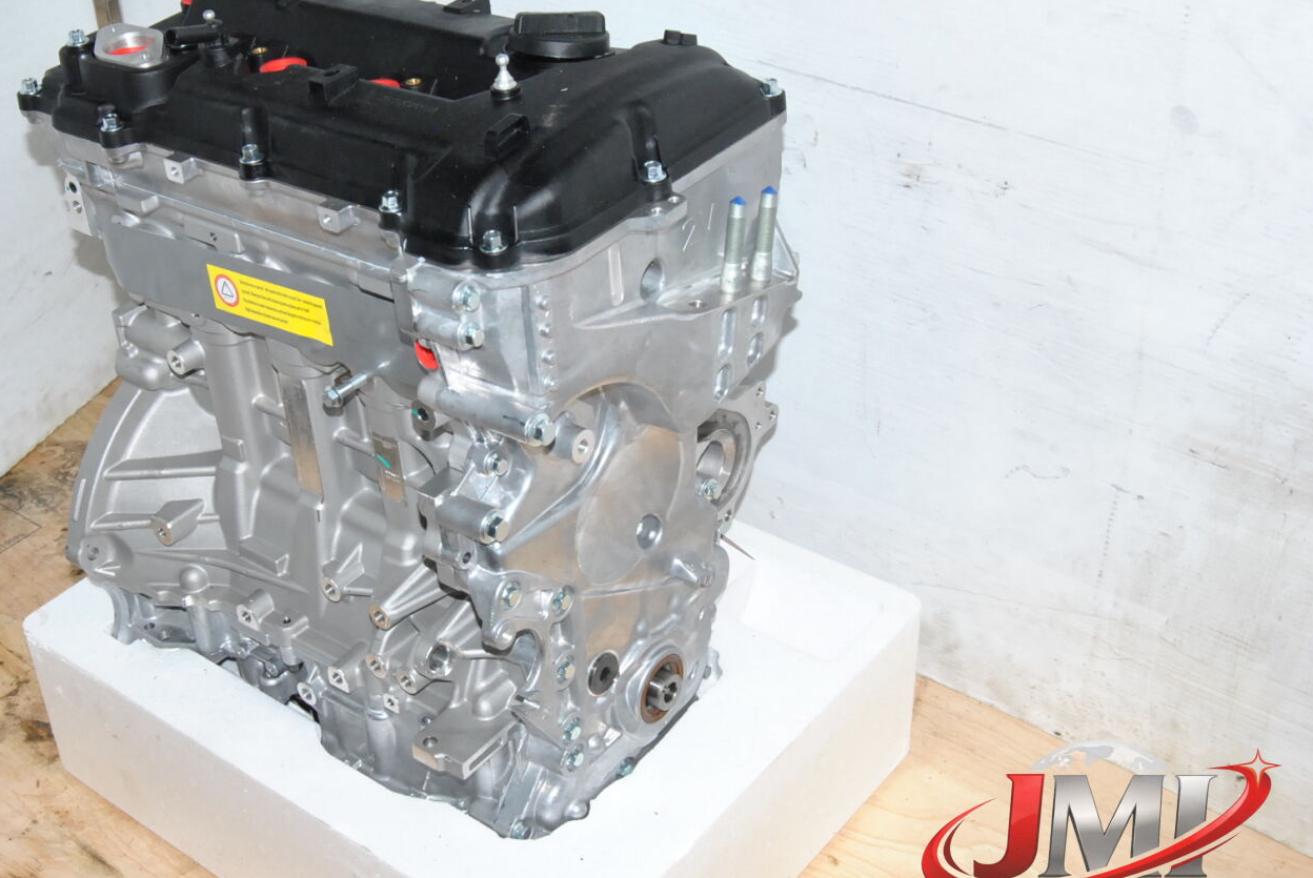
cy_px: 393
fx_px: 1825
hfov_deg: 39.2
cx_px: 476
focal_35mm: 50
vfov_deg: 27.0
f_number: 14
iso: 800
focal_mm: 26
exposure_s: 1/200
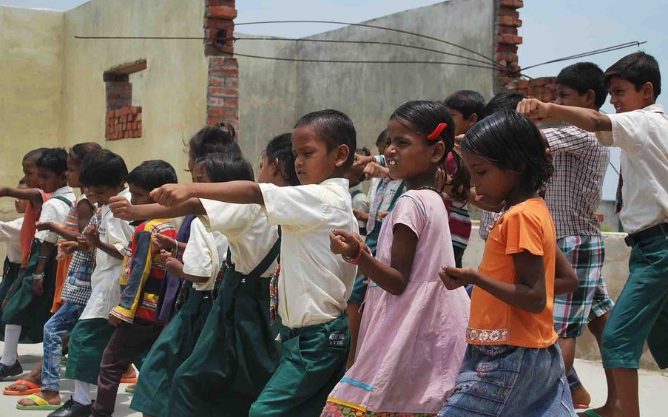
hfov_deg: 34.5
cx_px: 345
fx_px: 1074
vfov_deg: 22.0
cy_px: 195
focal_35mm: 59
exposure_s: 1/1000
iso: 140
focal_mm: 34
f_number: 5
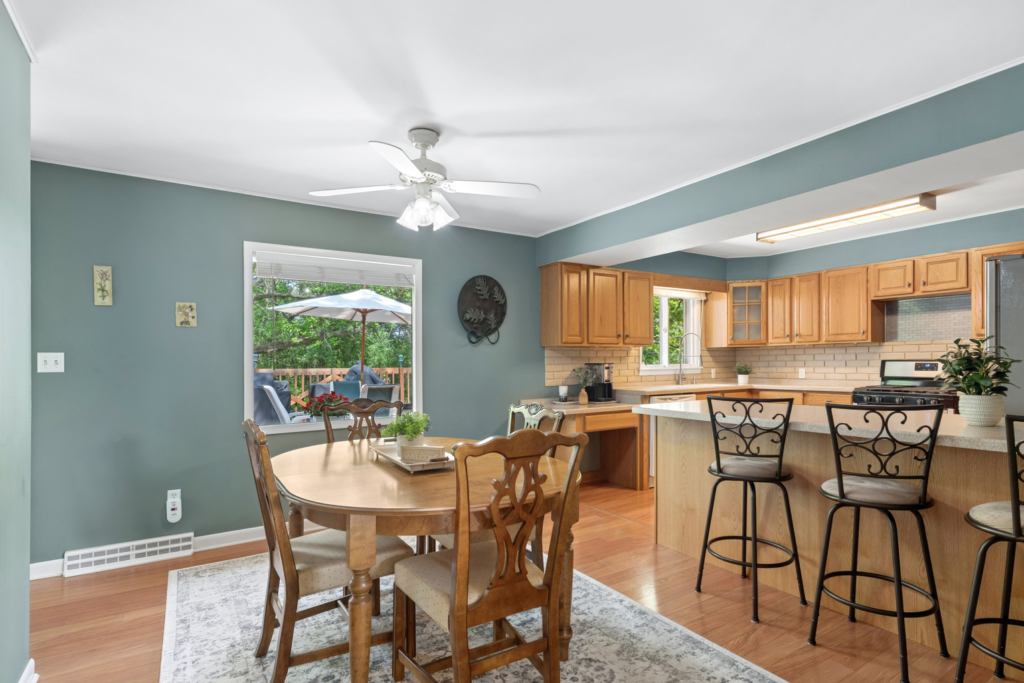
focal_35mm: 18
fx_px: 512
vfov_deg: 67.3
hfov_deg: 90.0
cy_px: 360
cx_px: 516
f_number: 8
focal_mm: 17
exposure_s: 1/8
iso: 200
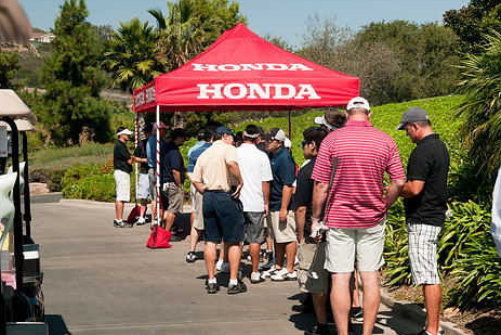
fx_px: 947
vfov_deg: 20.0
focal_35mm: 68
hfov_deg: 29.6
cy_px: 168
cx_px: 276
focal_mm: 35
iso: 200
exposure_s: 1/320
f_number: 9
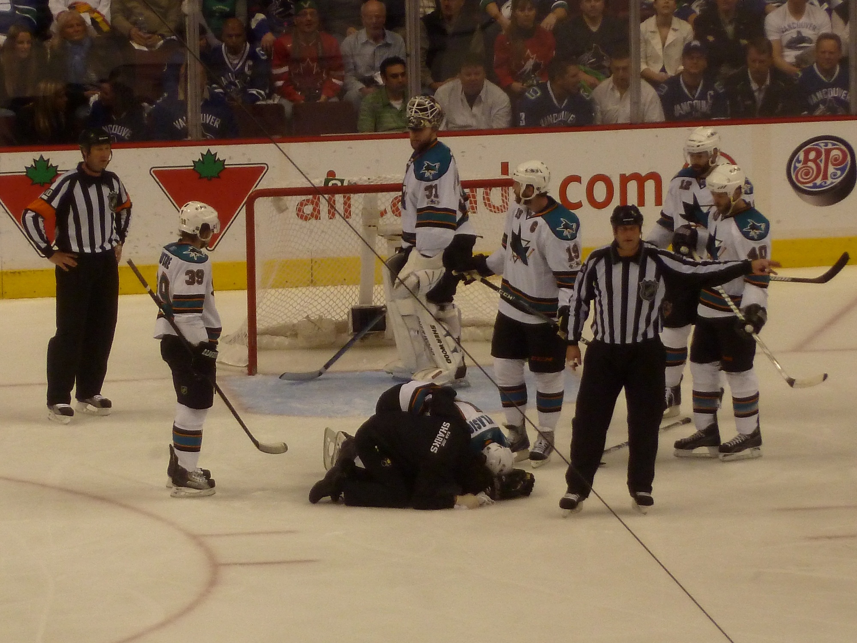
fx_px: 9878
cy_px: 322
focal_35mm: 399
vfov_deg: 3.7
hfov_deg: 5.0
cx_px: 428
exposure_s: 1/125
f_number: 4.9
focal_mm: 49.2
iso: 250
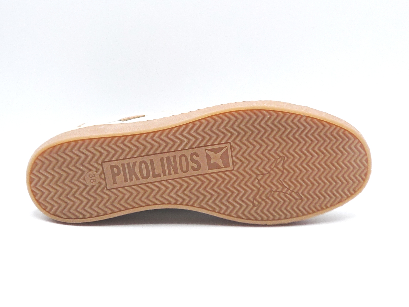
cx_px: 204
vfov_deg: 28.6
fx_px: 603
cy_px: 154
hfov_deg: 37.5
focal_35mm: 51
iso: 100
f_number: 4
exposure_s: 1/200
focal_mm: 5.2
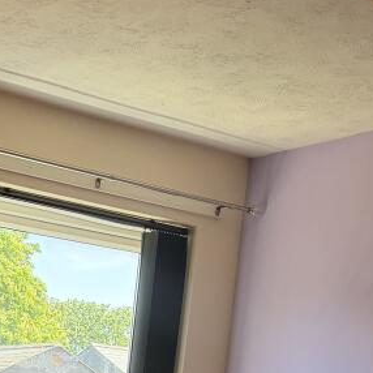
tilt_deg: -8.2
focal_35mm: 76
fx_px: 927
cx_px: -26
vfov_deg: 19.8
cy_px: 554
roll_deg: -4.2
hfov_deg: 21.7
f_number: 1.78
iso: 200
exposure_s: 1/236
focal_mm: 6.76
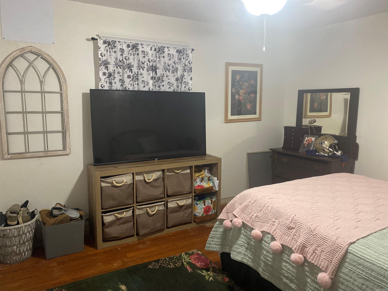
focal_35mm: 26
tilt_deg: -9.9
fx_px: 291
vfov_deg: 53.1
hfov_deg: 67.3
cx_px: 194
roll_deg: -0.9
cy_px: 146
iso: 500
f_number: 1.8
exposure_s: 1/60
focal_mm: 4.25
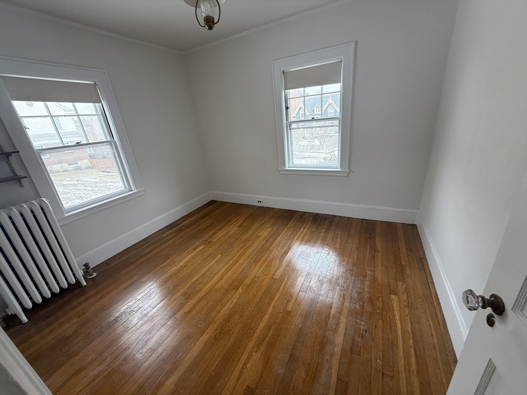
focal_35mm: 14
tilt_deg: -21.1
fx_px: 213
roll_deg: +6.2
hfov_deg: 102.1
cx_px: 264
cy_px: 198
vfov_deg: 85.7
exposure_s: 1/99
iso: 125
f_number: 2.2
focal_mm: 2.22
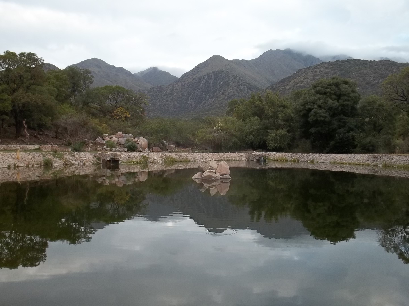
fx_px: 390
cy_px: 153
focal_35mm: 33
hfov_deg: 55.4
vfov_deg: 42.9
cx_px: 204
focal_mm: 5.9
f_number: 3.3
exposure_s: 1/125
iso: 64
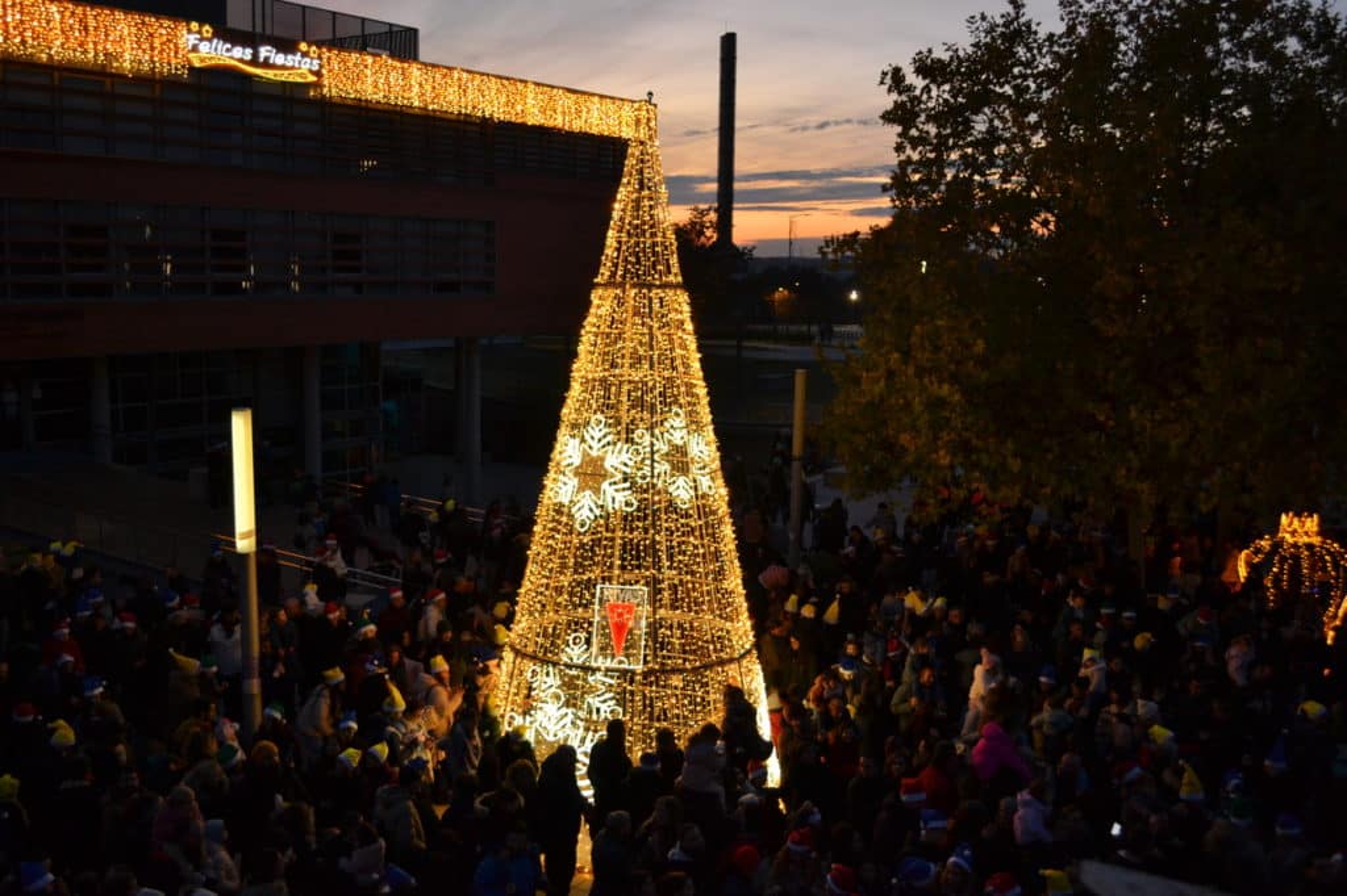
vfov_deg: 36.8
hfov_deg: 53.1
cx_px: 674
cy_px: 448
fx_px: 1346
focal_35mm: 36
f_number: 4
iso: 450
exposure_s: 1/60
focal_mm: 24
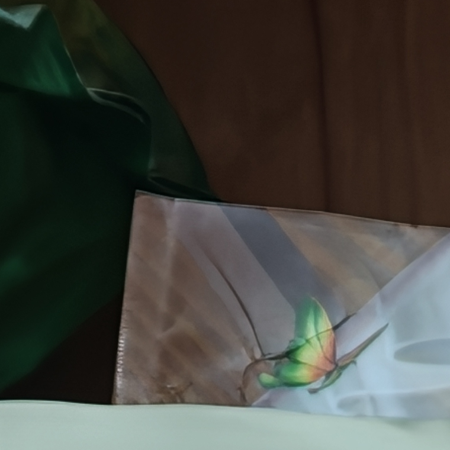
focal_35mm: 1067
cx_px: 709
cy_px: 657
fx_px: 15693
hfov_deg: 1.6
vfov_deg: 1.6
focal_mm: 24.85
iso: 800
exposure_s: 1/33
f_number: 3.1
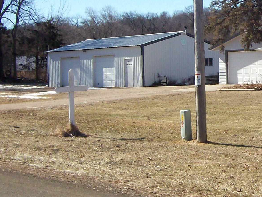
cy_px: 18
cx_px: 269
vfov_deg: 16.7
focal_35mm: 87
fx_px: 658
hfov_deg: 21.6
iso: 80
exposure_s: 1/557
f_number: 4.8
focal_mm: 6
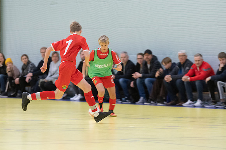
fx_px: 1530
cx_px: 113
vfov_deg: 5.6
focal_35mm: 244
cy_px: 75
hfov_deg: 8.4
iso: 4000
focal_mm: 160
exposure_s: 1/400
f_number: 3.2
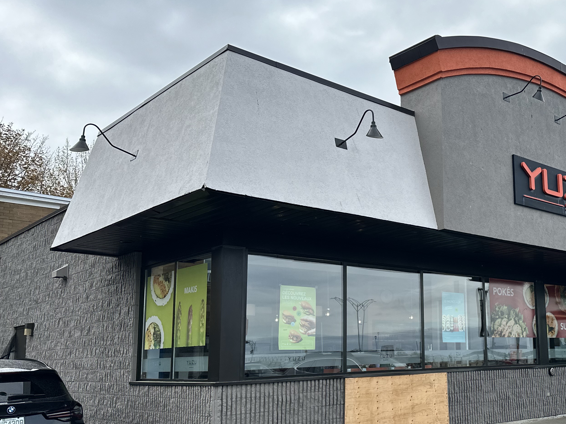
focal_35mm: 39
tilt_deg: +8.5
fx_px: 638
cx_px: 423
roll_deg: +2.4
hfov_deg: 46.2
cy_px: 254
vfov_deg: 36.7
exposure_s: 1/5263
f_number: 1.78
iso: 80
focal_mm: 6.86
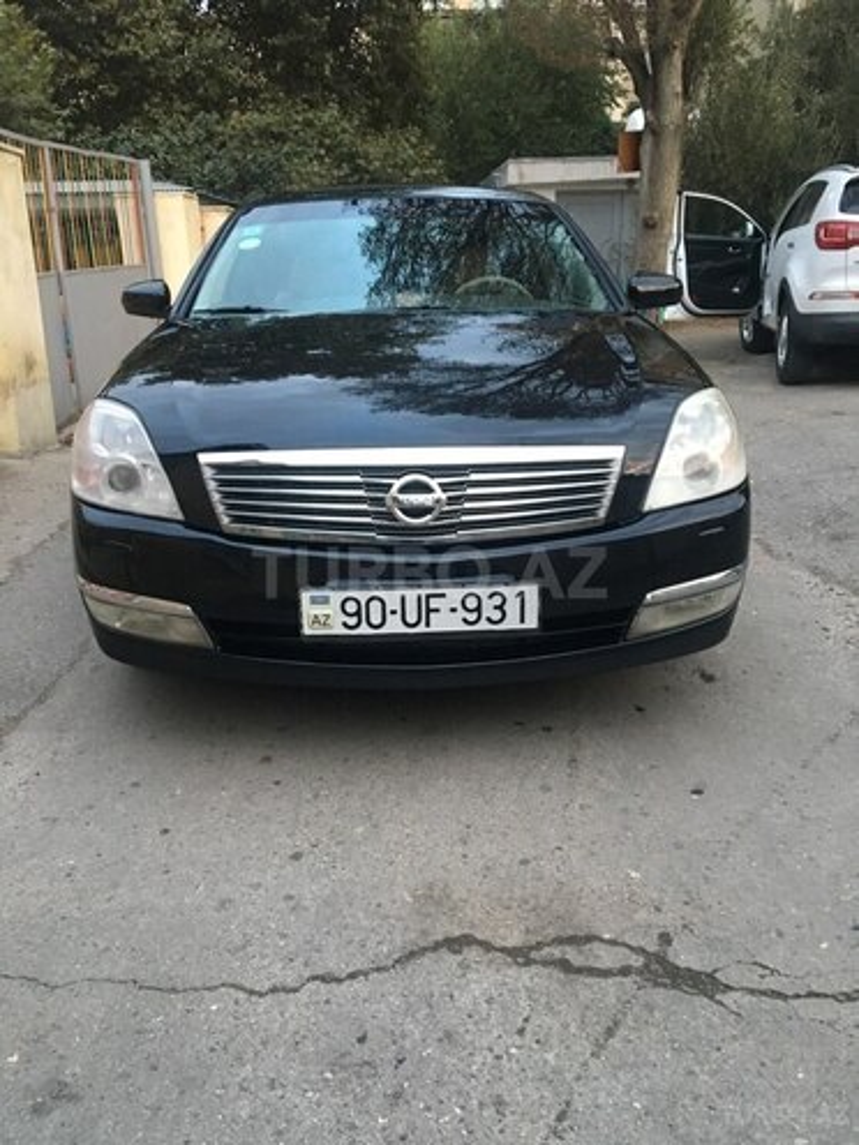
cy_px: 572
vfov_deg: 61.7
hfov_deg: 48.2
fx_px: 960
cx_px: 430
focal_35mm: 29
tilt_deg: -18.9
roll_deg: +0.0
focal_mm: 4.15
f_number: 2.2
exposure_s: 1/33
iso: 160
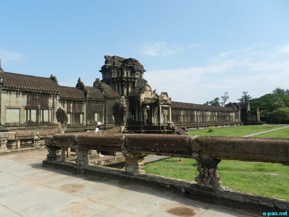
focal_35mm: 25
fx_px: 209
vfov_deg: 54.9
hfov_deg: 69.4
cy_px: 108
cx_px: 144
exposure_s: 1/1250
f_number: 3.5
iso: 160
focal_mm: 4.5
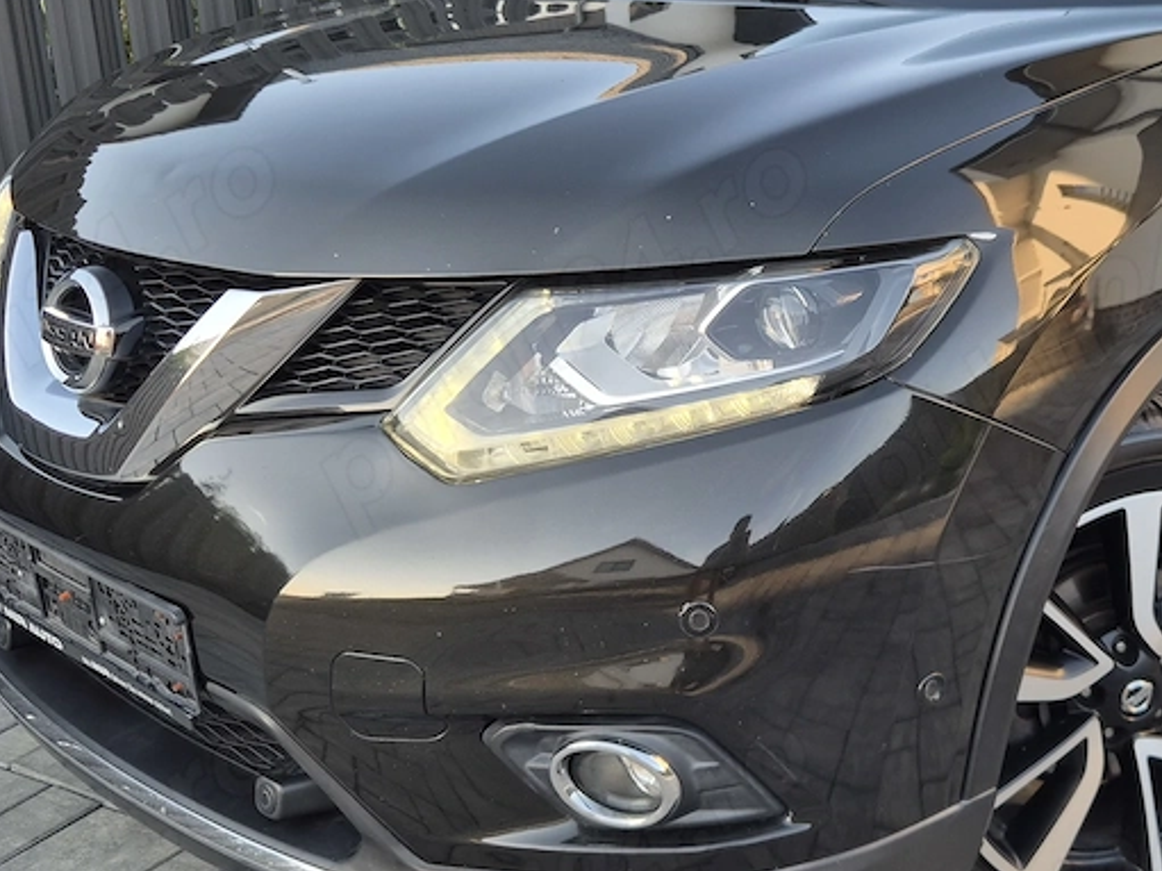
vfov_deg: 32.1
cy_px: 368
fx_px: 1510
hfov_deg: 41.2
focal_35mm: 45
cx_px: 828
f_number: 1.8
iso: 25
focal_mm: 5.4
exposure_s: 1/181
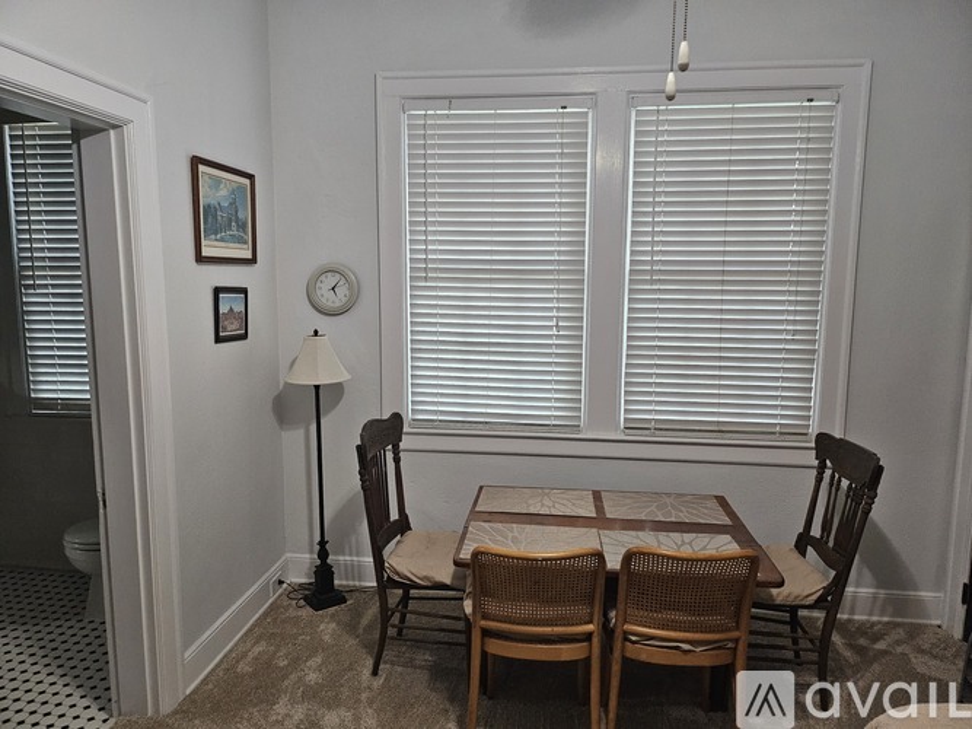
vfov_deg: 56.8
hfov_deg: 71.6
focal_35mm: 24
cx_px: 486
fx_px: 674
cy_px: 364
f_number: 1.8
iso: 640
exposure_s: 1/120
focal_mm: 5
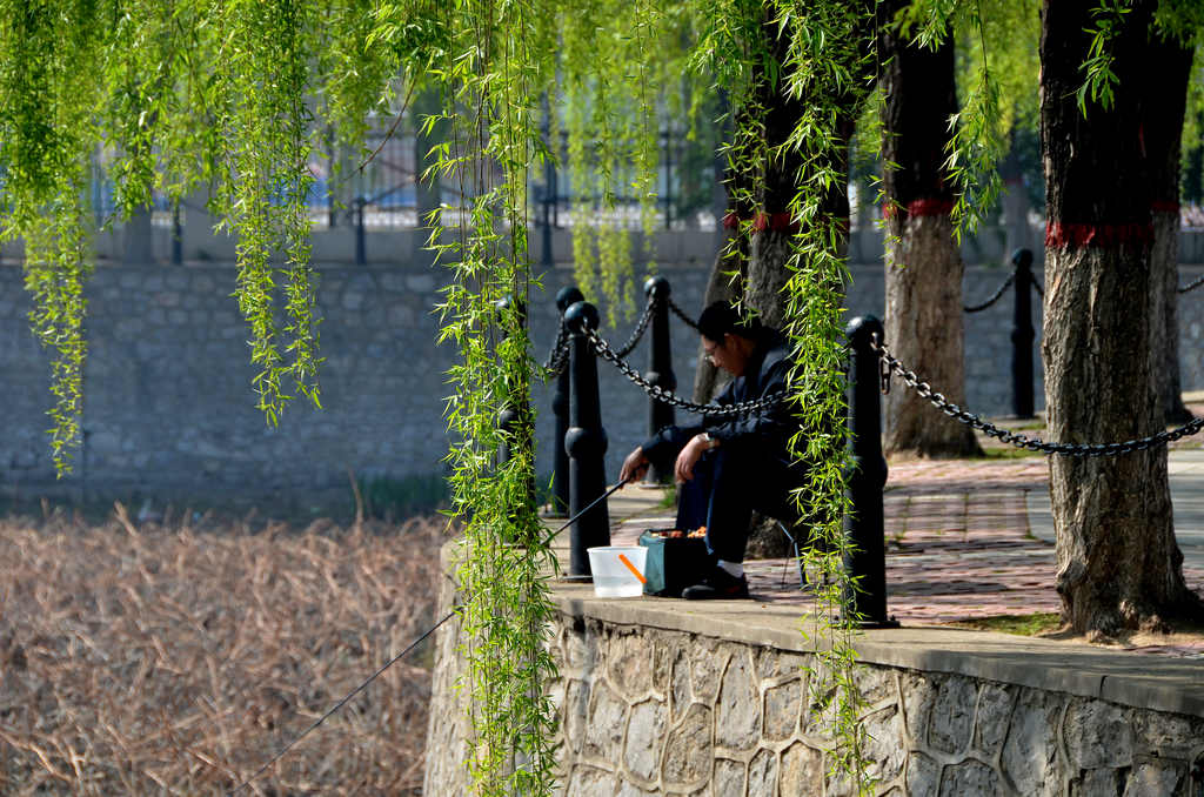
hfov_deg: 10.2
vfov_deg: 6.8
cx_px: 602
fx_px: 6758
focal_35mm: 202
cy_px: 398
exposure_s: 1/800
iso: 640
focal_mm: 135
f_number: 10
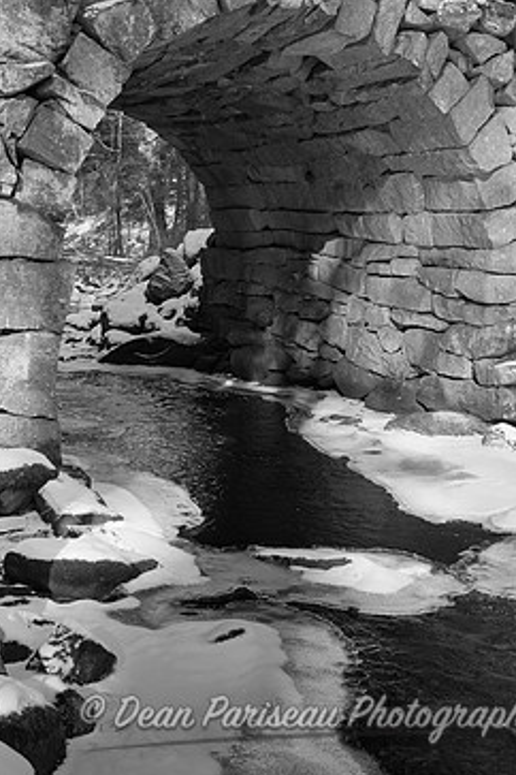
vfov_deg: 38.0
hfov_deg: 25.9
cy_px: 301
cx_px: 308
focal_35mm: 52
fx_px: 1118
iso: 200
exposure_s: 1/50
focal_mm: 28
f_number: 10
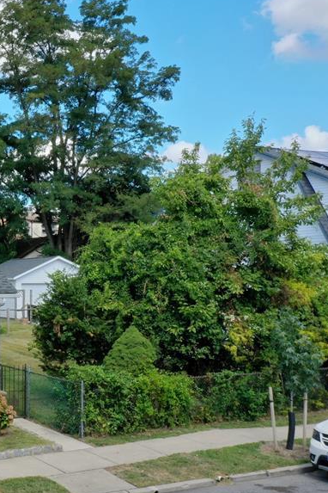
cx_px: -100
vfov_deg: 39.5
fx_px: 683
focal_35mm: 50
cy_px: 281
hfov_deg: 23.7
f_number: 11
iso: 100
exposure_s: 1/50
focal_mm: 10.26
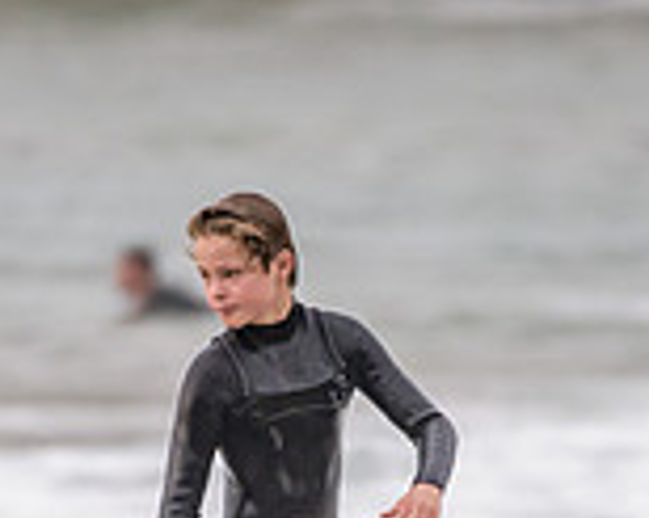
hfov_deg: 0.9
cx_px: 407
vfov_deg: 0.7
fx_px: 41712
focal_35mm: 2173
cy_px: 758
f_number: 5.6
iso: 360
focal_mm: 500
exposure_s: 1/800
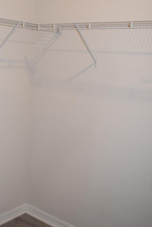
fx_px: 278
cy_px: 81
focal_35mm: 44
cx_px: 38
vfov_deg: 44.0
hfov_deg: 30.1
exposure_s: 1/100
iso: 800
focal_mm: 18
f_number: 5
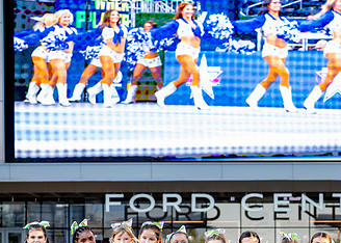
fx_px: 1278
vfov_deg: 10.7
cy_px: 304
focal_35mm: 132
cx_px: 301
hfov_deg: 15.0
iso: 320
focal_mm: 50
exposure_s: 1/800
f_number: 2.8
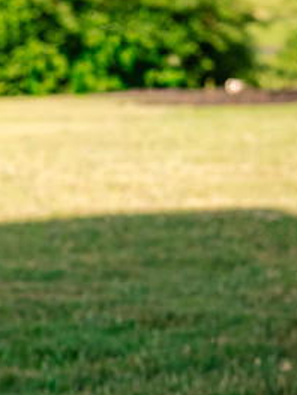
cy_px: 249
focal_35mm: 180
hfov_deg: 8.2
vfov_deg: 11.0
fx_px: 2054
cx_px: -50
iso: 640
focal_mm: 85
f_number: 6.3
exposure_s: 1/400
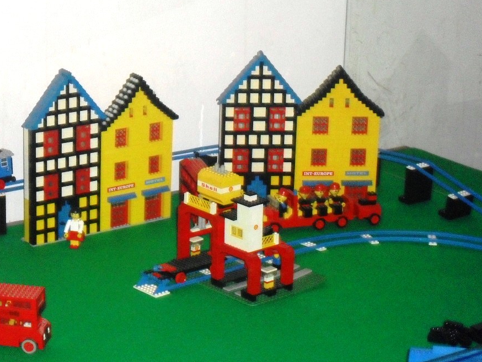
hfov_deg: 16.0
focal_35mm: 123
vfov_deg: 12.1
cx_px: 222
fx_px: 1713
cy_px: 172
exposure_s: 1/60
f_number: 5.8
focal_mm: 18.9
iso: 400
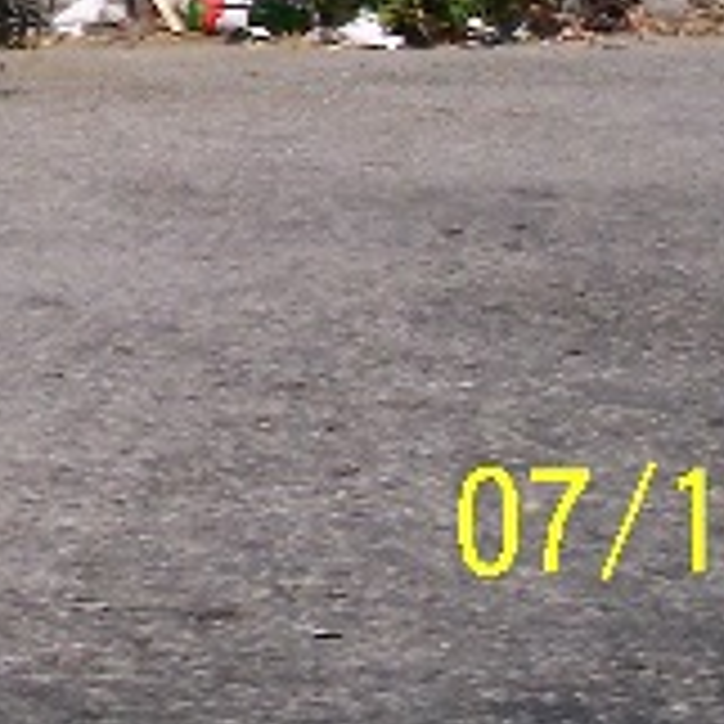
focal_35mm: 167
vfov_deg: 10.0
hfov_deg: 10.0
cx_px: -468
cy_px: -490
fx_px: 3952
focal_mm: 8
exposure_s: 1/1000
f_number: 4.8
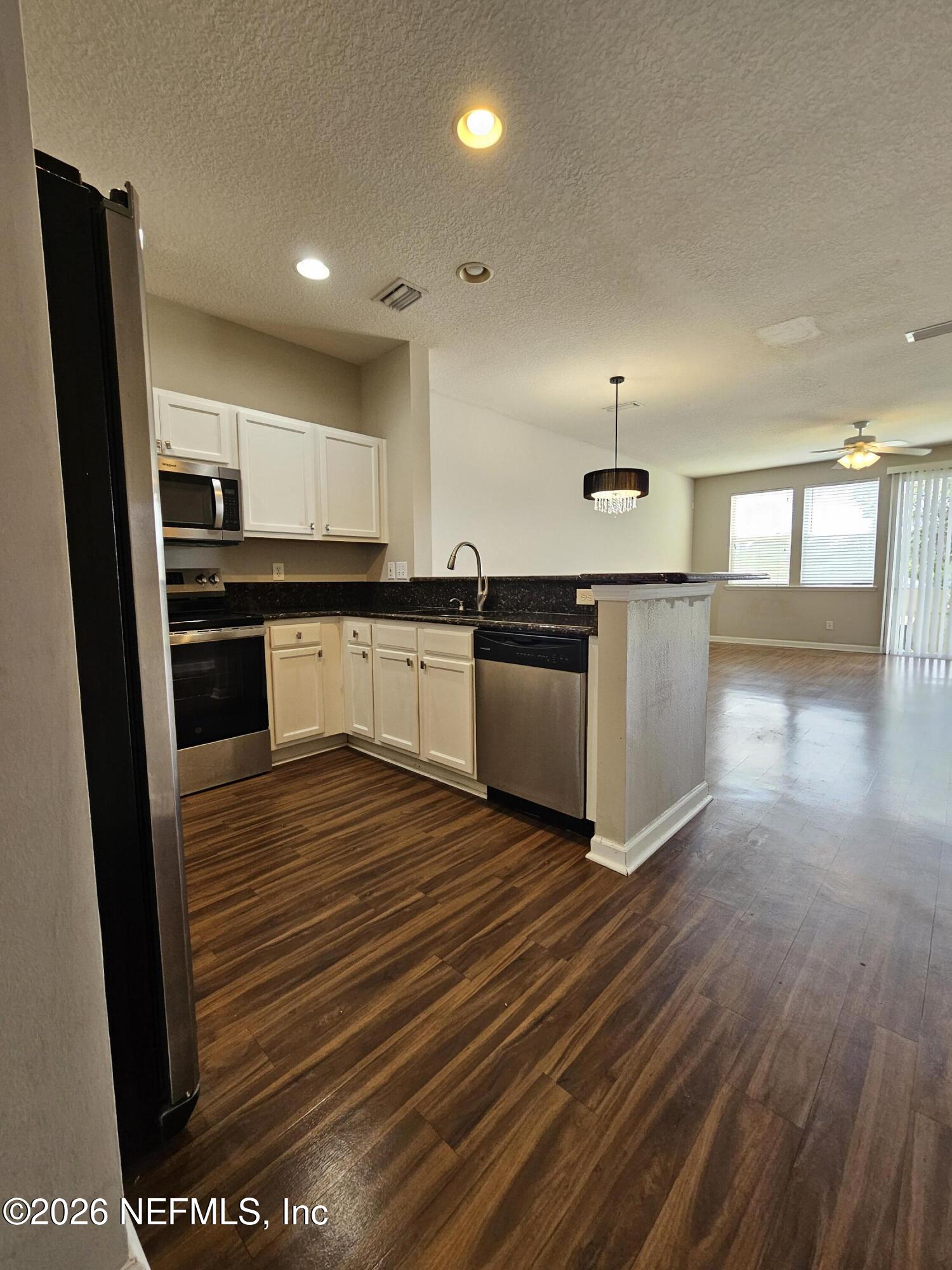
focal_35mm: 13
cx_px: 476
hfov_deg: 89.9
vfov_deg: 106.2
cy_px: 635
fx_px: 477
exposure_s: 1/60
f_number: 2.2
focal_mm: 2.2
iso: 200
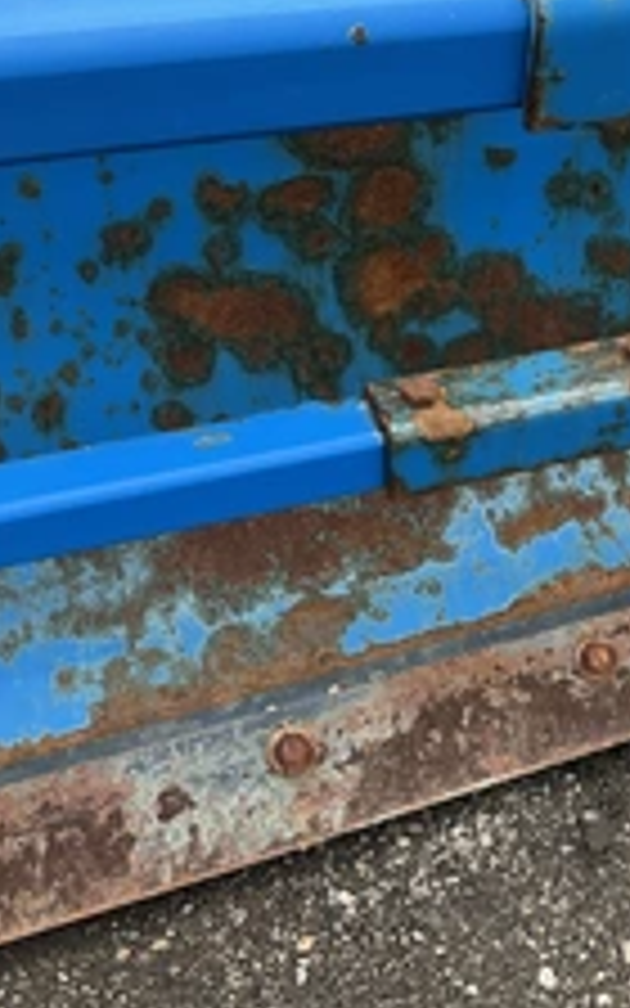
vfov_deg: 36.9
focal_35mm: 55
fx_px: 1511
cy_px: 459
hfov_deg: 22.7
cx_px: 626
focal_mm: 3
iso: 32
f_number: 1.8
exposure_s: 1/122
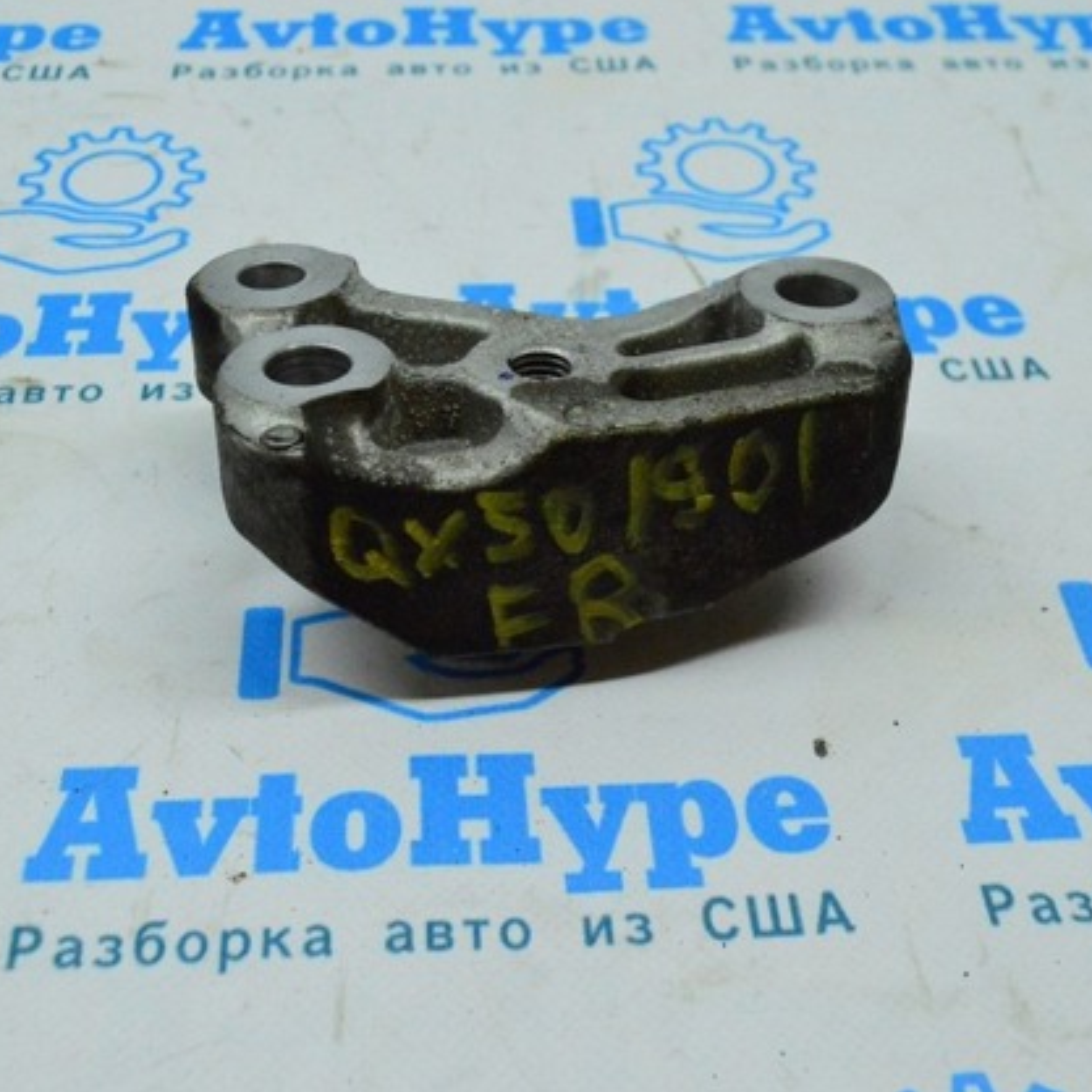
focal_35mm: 43
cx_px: 474
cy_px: 541
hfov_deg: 39.1
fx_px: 1535
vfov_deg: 39.2
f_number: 6.3
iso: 6400
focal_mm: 22
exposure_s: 1/640
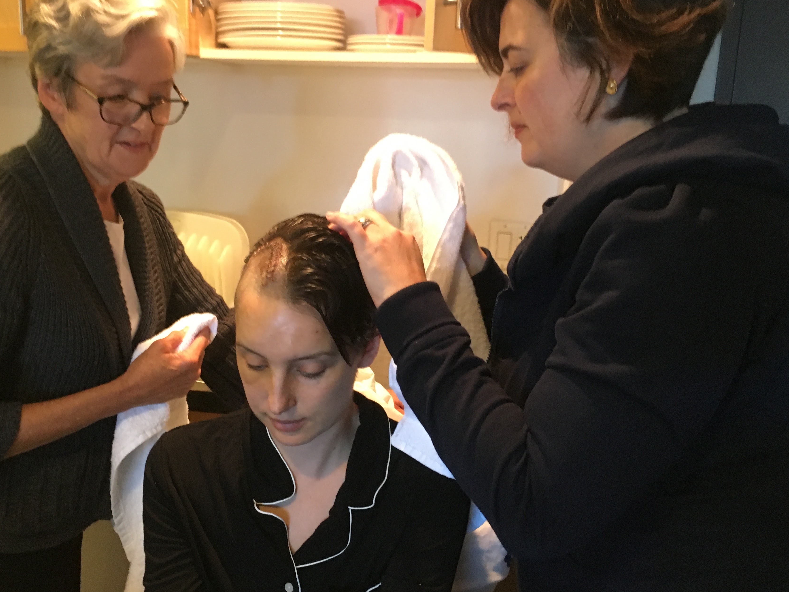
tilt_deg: -12.5
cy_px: 279
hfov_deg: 52.5
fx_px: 798
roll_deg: -2.4
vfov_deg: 40.7
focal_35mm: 35
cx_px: 349
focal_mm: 4.15
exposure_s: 1/20
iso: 200
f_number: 2.2
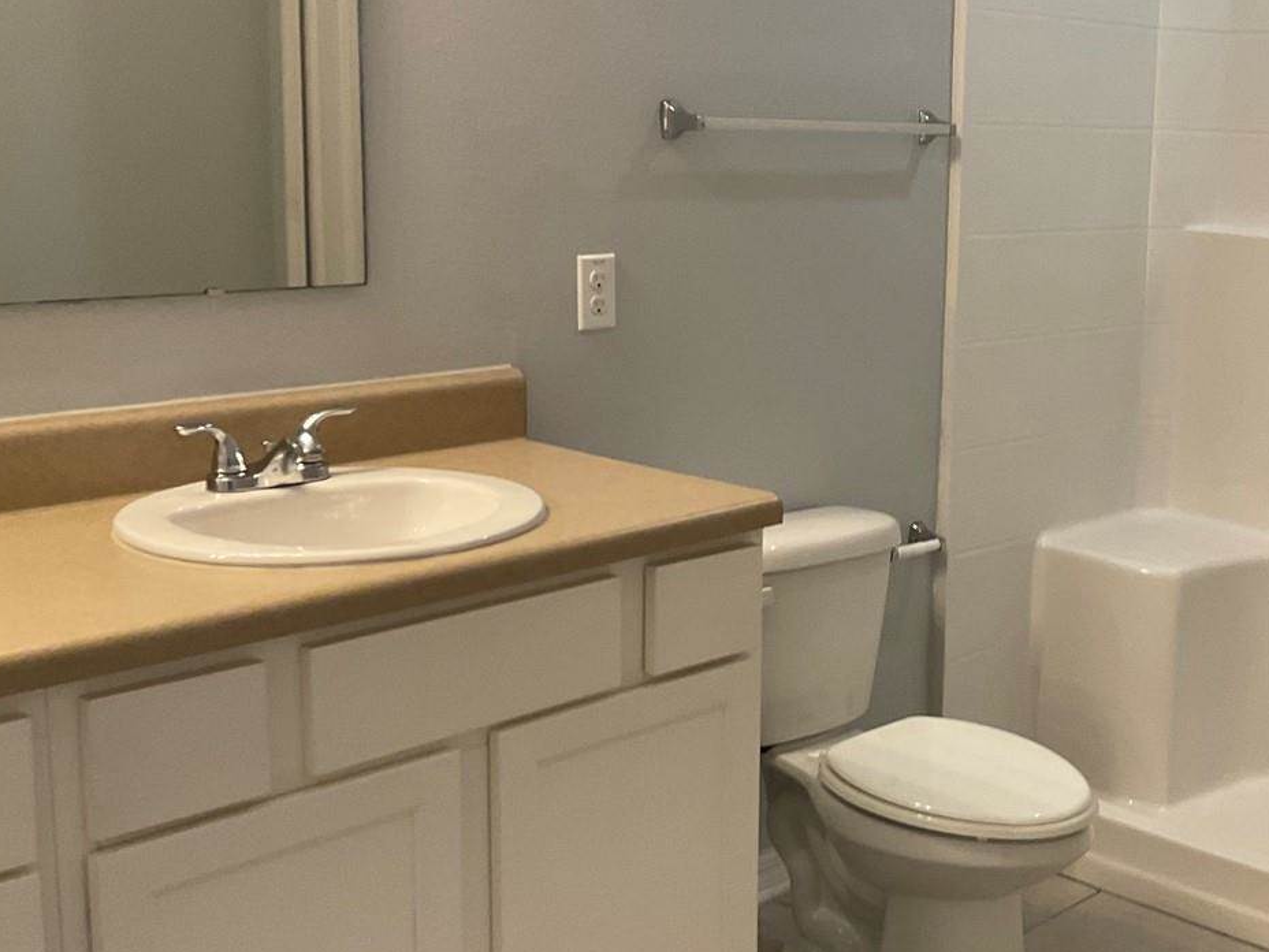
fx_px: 1833
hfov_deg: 36.5
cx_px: 1060
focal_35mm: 50
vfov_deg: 29.1
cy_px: 445
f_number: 1.8
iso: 64
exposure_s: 1/60
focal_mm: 3
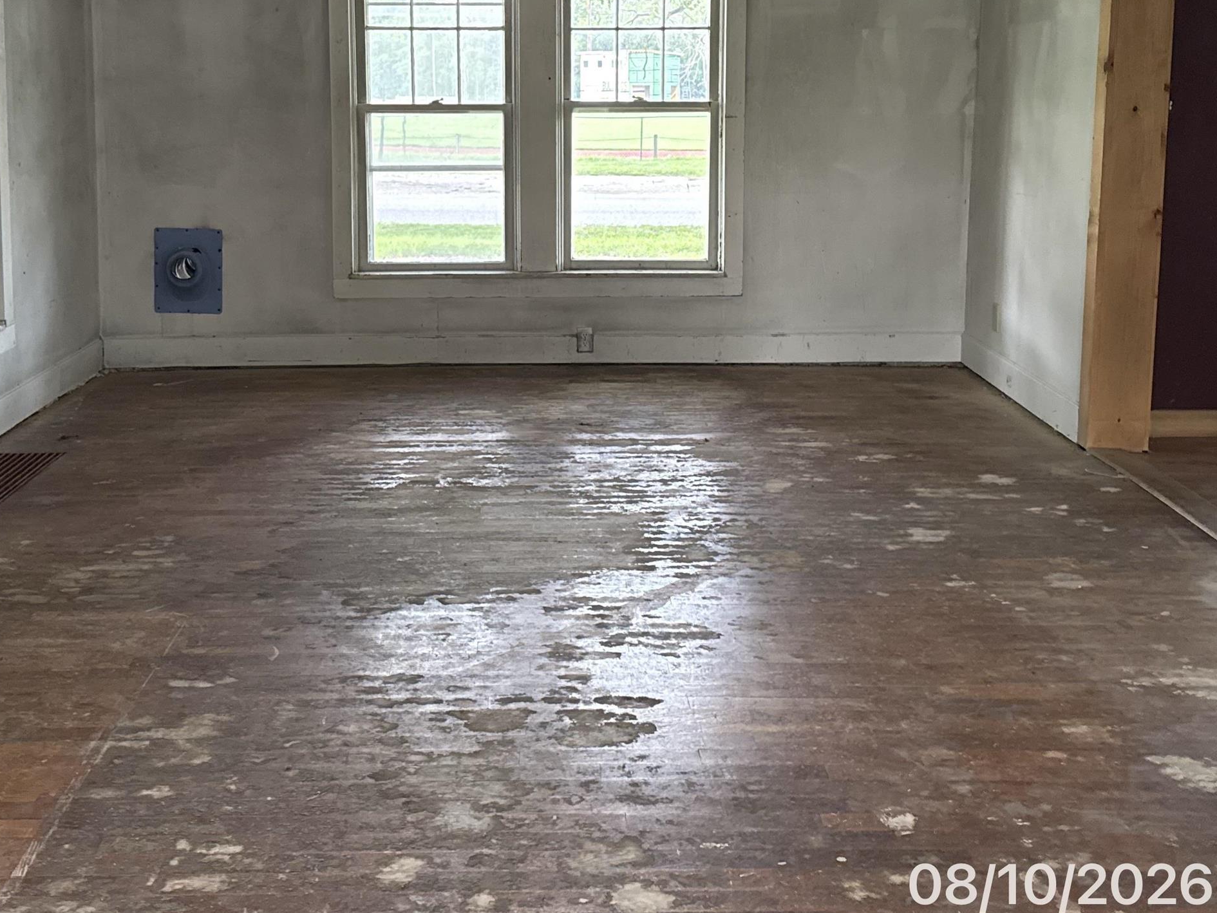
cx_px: 547
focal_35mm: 39
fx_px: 1371
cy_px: 251
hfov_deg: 47.8
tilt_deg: -5.9
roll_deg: -0.4
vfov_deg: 36.1
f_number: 1.78
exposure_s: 1/60
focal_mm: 6.76
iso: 500
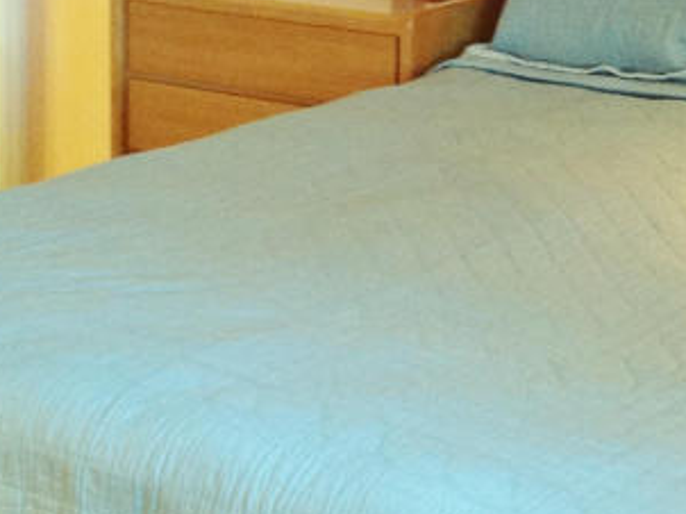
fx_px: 2356
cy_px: -36
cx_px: 461
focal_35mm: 119
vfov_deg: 12.2
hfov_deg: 16.5
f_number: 2.4
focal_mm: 4.28
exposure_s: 1/15
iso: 125
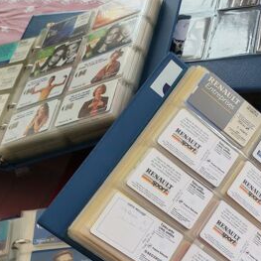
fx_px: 495
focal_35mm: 58
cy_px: 253
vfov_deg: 28.0
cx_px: 216
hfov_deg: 28.8
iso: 1600
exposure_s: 1/50
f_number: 1.9
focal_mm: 6.12
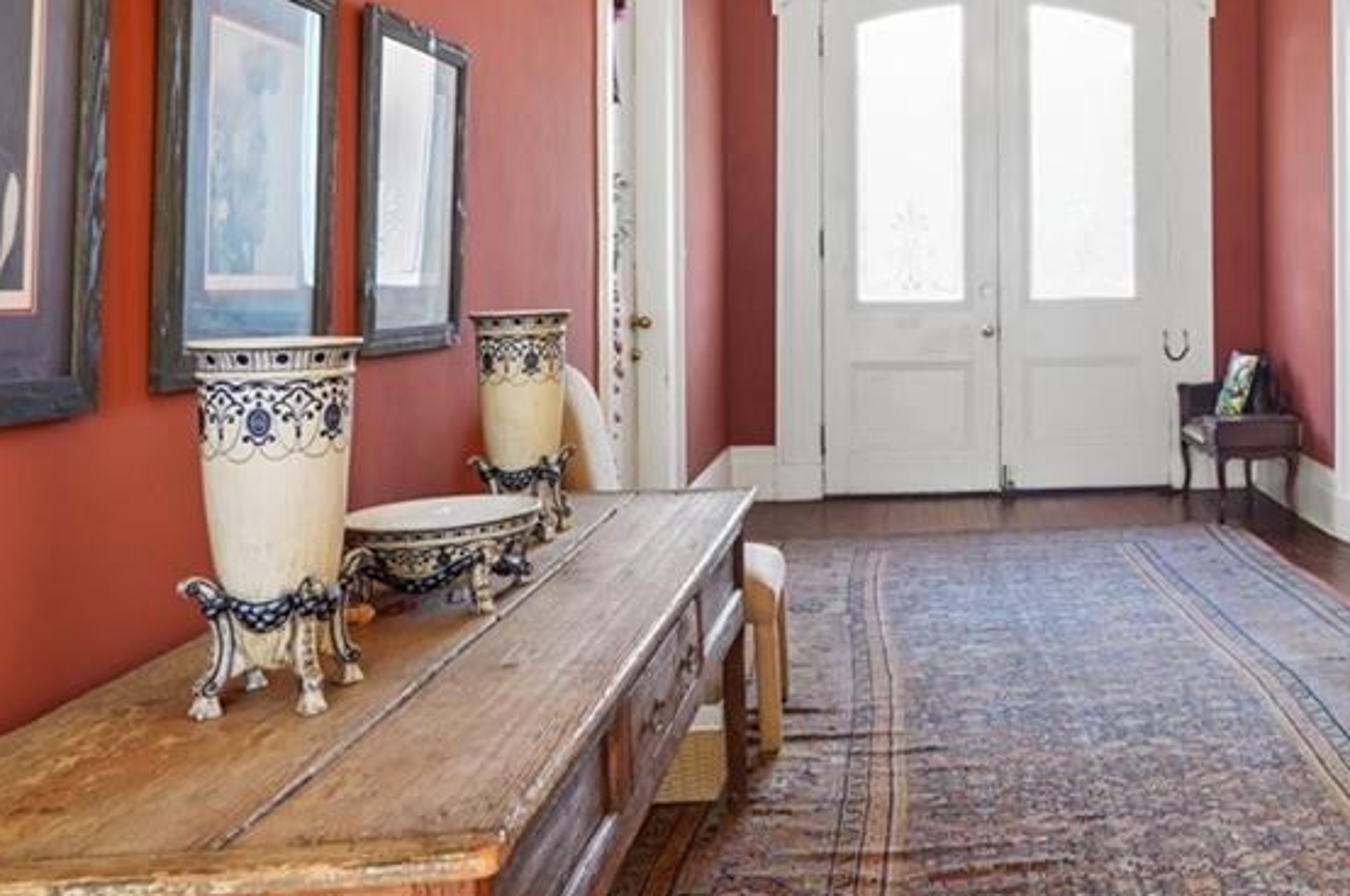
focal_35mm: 37
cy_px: 281
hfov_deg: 48.9
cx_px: 1084
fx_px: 1386
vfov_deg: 35.4
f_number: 11
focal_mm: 20
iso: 400
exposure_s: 1/2
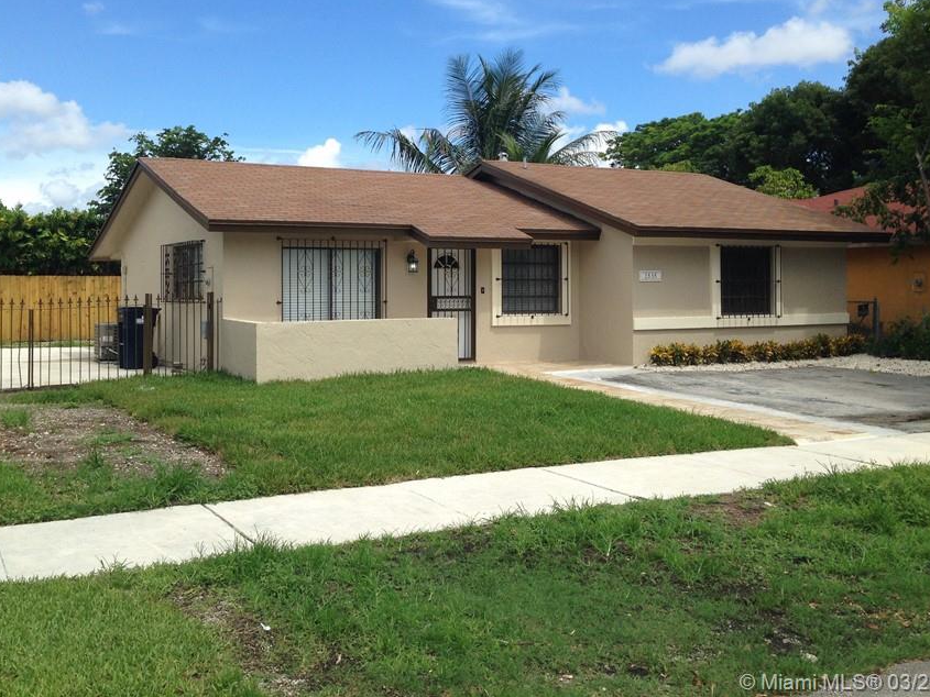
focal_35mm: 40
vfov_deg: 35.8
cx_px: 412
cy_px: 276
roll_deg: -0.4
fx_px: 1075
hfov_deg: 46.7
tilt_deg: +1.2
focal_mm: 4.12
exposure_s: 1/1391
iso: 50
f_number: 2.4
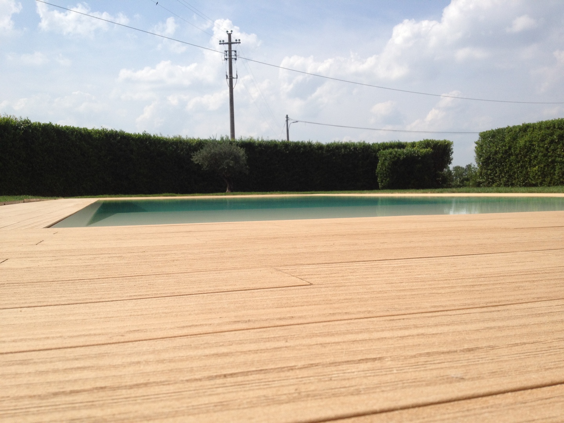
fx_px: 570
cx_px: 282
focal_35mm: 35
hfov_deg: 52.6
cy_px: 212
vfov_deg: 40.7
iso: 64
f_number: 2.4
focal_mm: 4.28
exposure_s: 1/3247
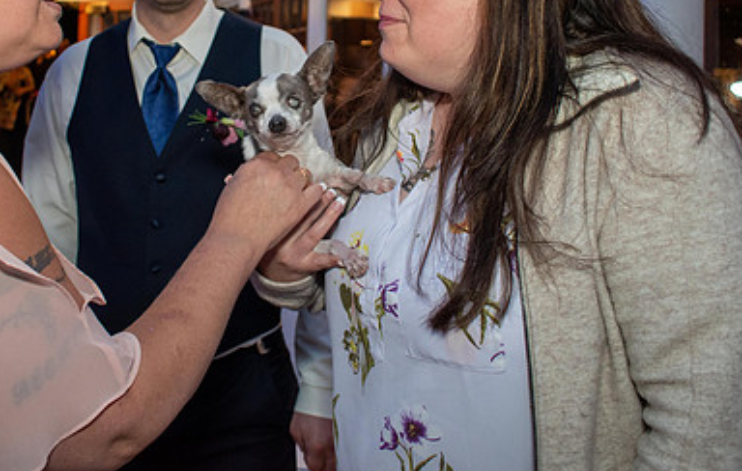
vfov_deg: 29.0
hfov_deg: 44.7
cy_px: 101
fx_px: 894
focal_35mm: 44
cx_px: 275
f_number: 3.5
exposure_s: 1/60
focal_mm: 18
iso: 1000
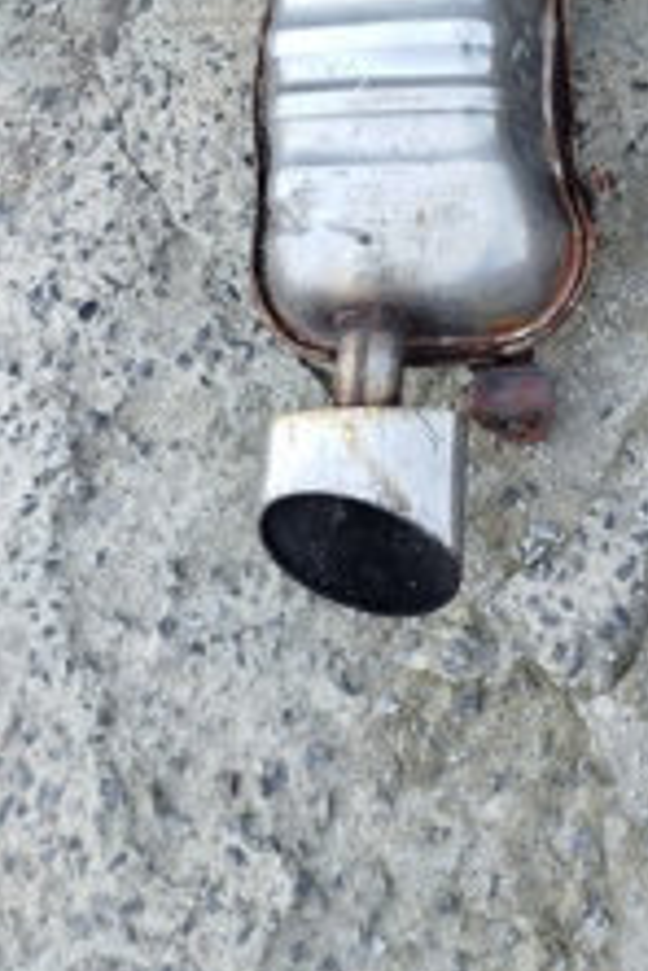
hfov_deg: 22.9
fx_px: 1458
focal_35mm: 54
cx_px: 784
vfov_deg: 33.1
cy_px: -48
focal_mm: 5.31
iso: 50
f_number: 1.7
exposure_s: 1/112
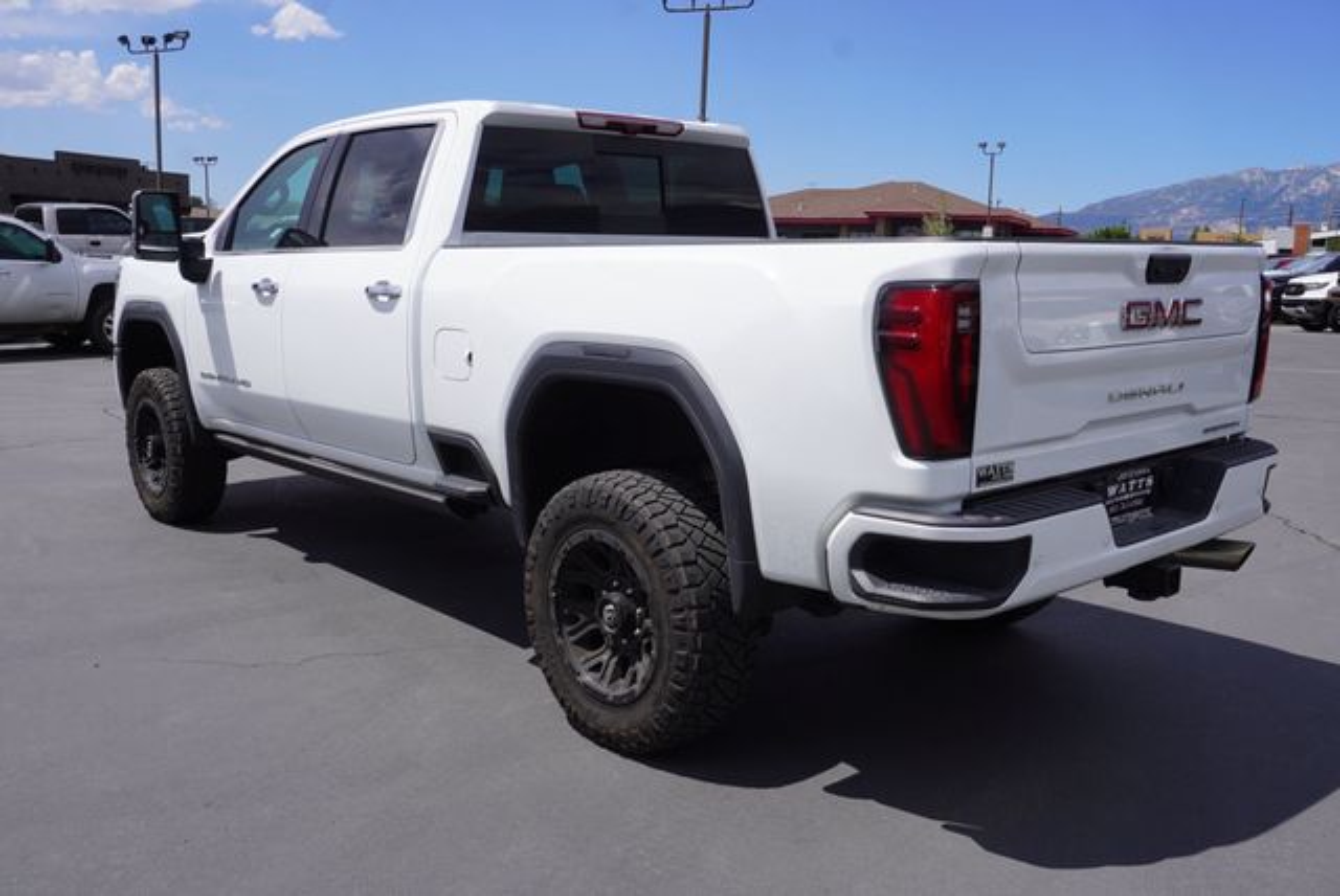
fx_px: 1174
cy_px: 448
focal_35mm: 32
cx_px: 670
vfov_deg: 41.8
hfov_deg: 59.4
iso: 100
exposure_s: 1/200
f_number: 10
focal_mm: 21
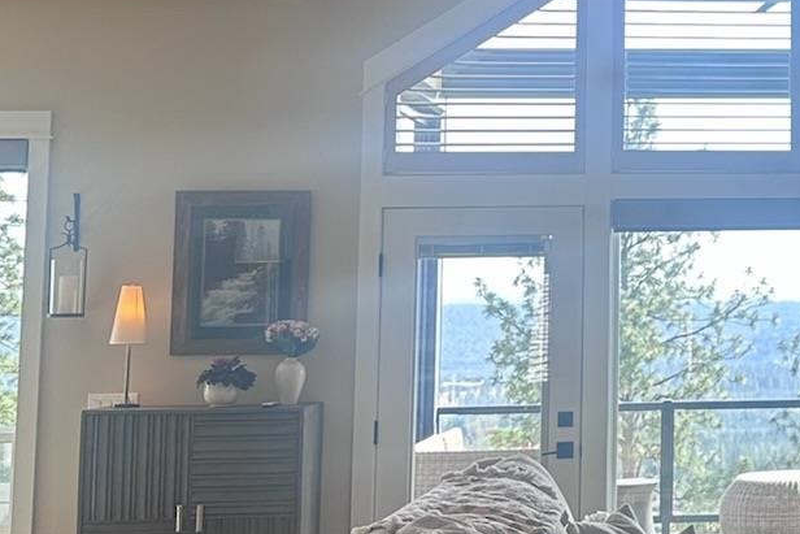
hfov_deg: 22.7
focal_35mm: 83
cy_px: 90
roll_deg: +0.3
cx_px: 932
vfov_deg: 16.3
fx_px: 1845
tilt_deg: +5.4
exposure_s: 1/189
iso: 64
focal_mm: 6.86
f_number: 1.78
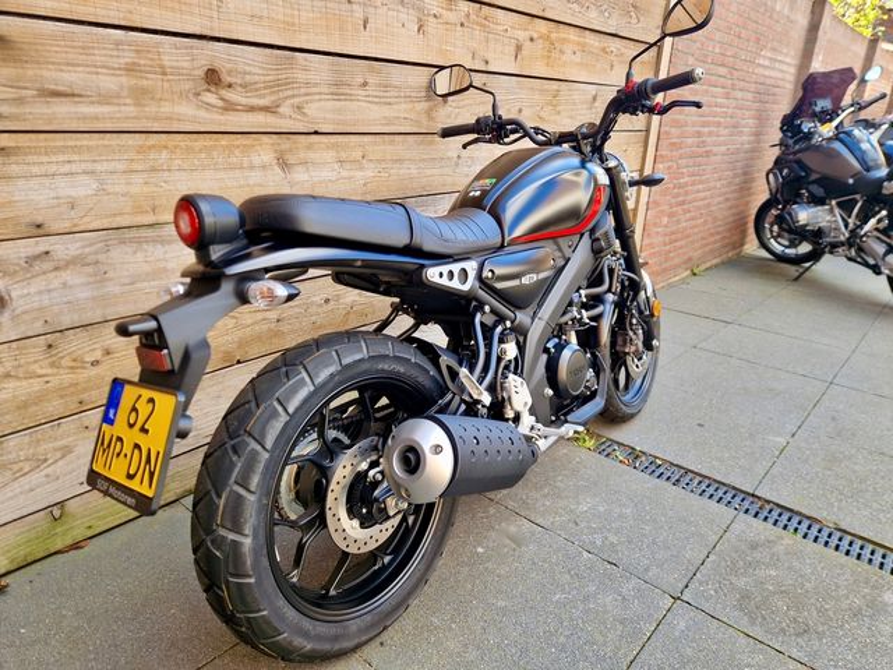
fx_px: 593
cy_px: 335
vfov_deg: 58.9
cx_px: 446
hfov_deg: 73.9
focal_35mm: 23
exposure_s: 1/180
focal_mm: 5.4
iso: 50
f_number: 1.8
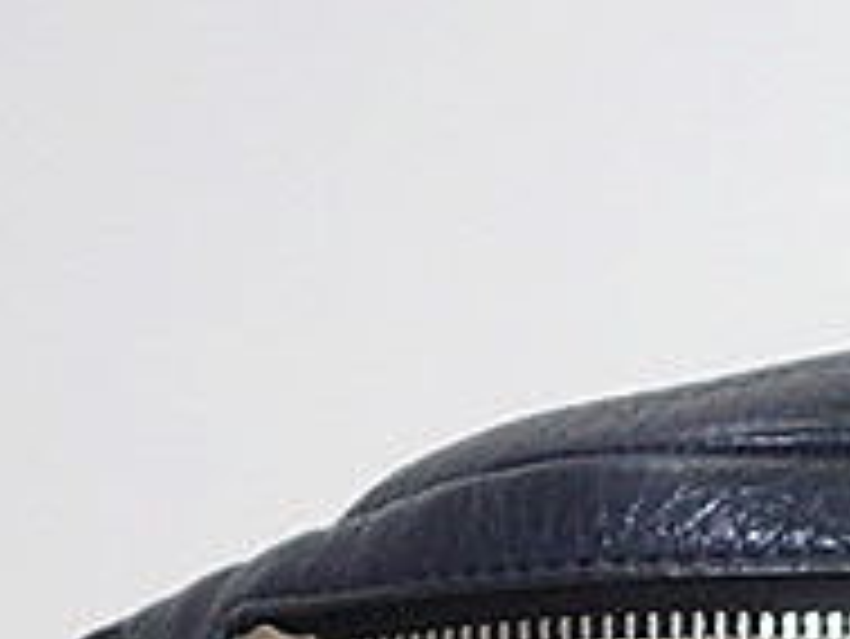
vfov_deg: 5.1
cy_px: 896
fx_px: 7076
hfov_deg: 6.8
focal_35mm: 288
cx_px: 1286
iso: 320
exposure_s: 1/80
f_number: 4.5
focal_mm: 15.41
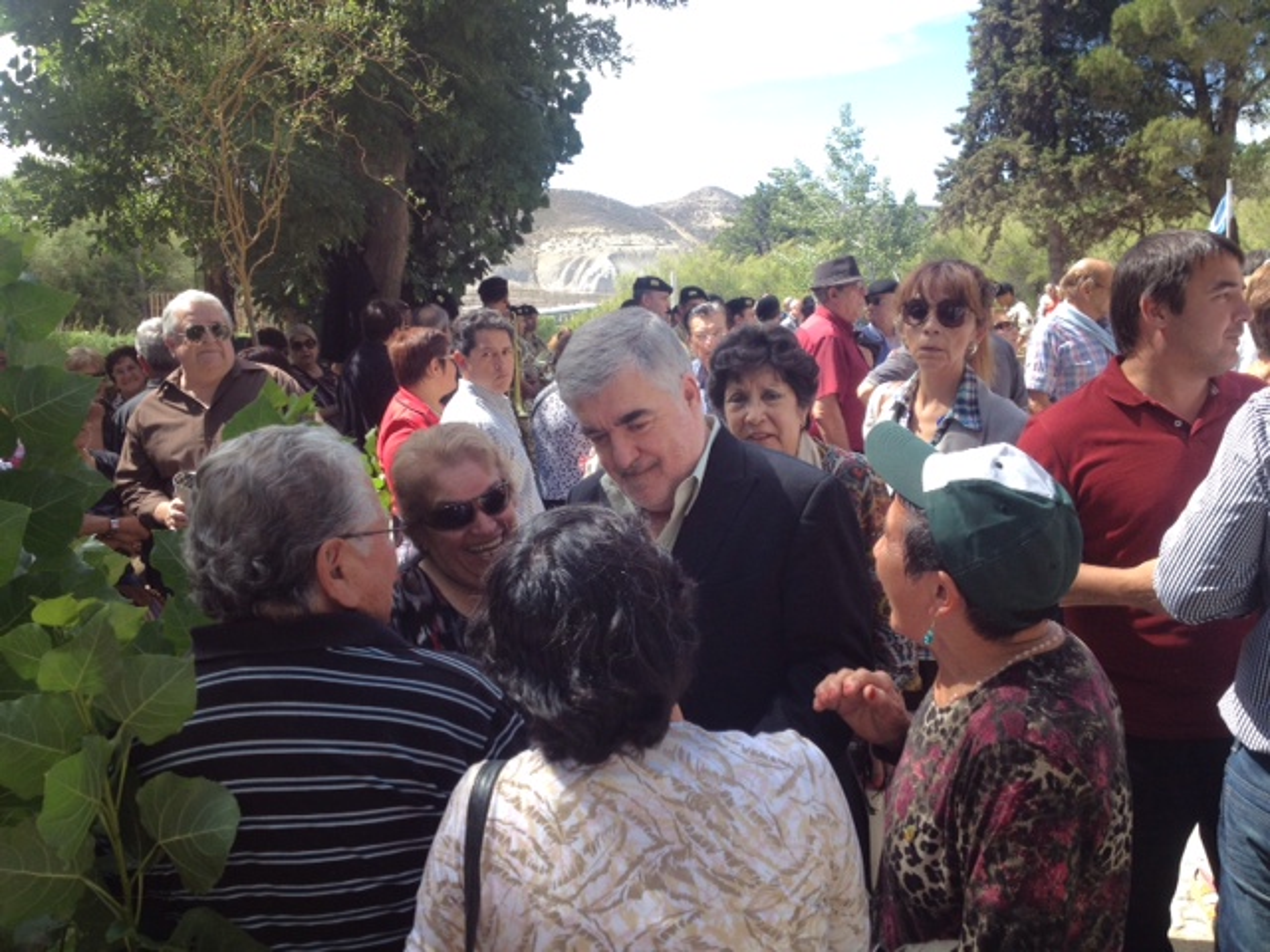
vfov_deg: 40.7
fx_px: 1284
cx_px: 635
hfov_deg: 52.6
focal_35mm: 35
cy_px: 476
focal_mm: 4.28
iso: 50
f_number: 2.4
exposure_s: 1/516
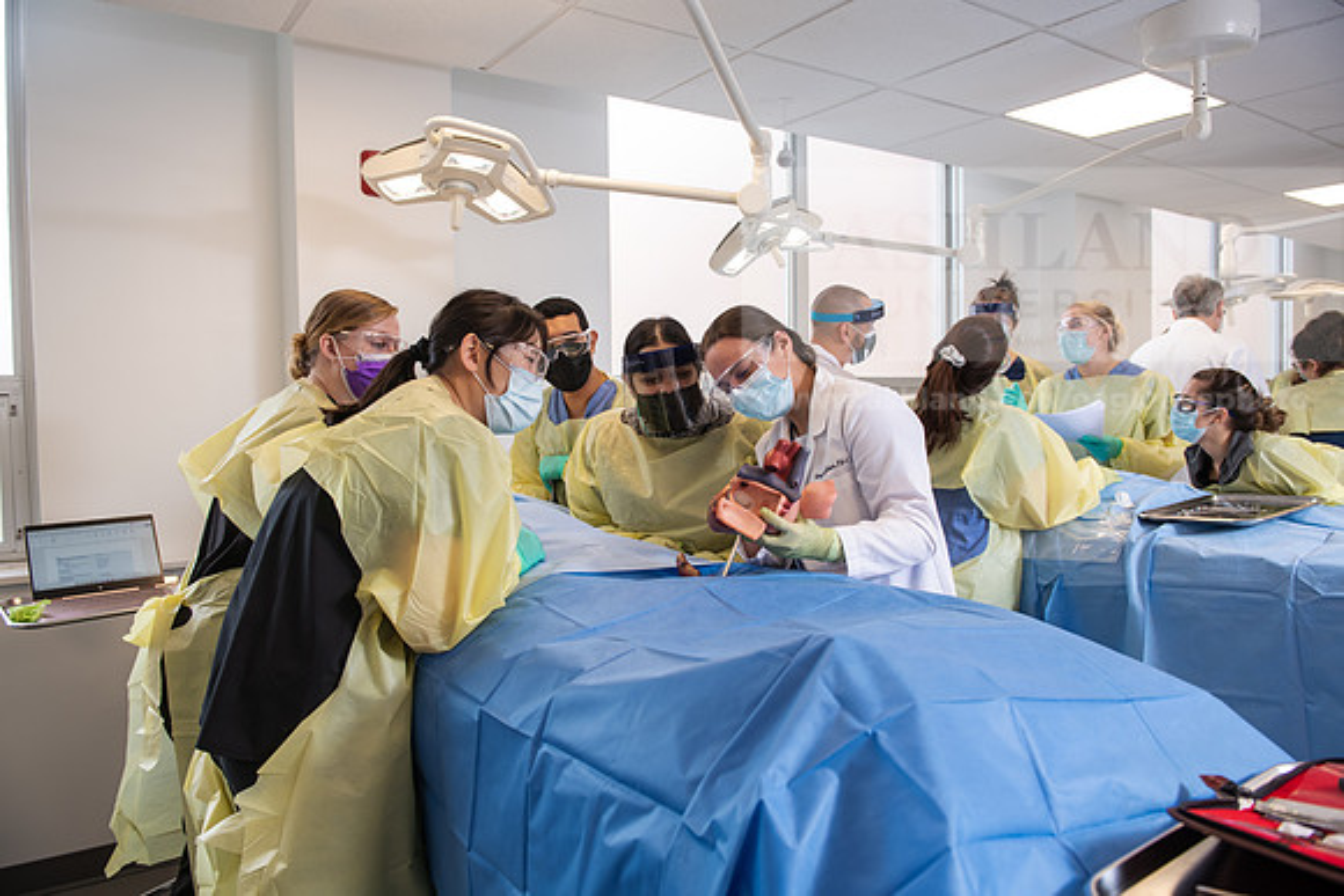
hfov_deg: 69.4
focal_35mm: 26
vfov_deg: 49.6
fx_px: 971
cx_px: 672
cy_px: 448
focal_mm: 26
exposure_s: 1/200
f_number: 4
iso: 500
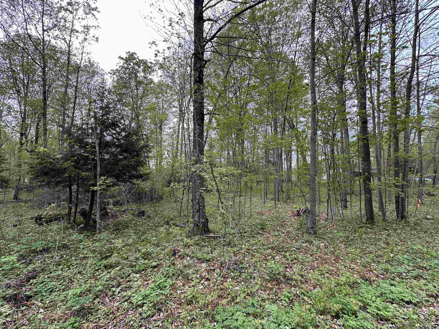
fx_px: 178
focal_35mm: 14
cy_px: 164
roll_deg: -0.5
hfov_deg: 102.1
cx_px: 220
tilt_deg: +4.9
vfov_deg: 85.7
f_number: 2.2
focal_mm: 2.22
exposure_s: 1/99
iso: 50
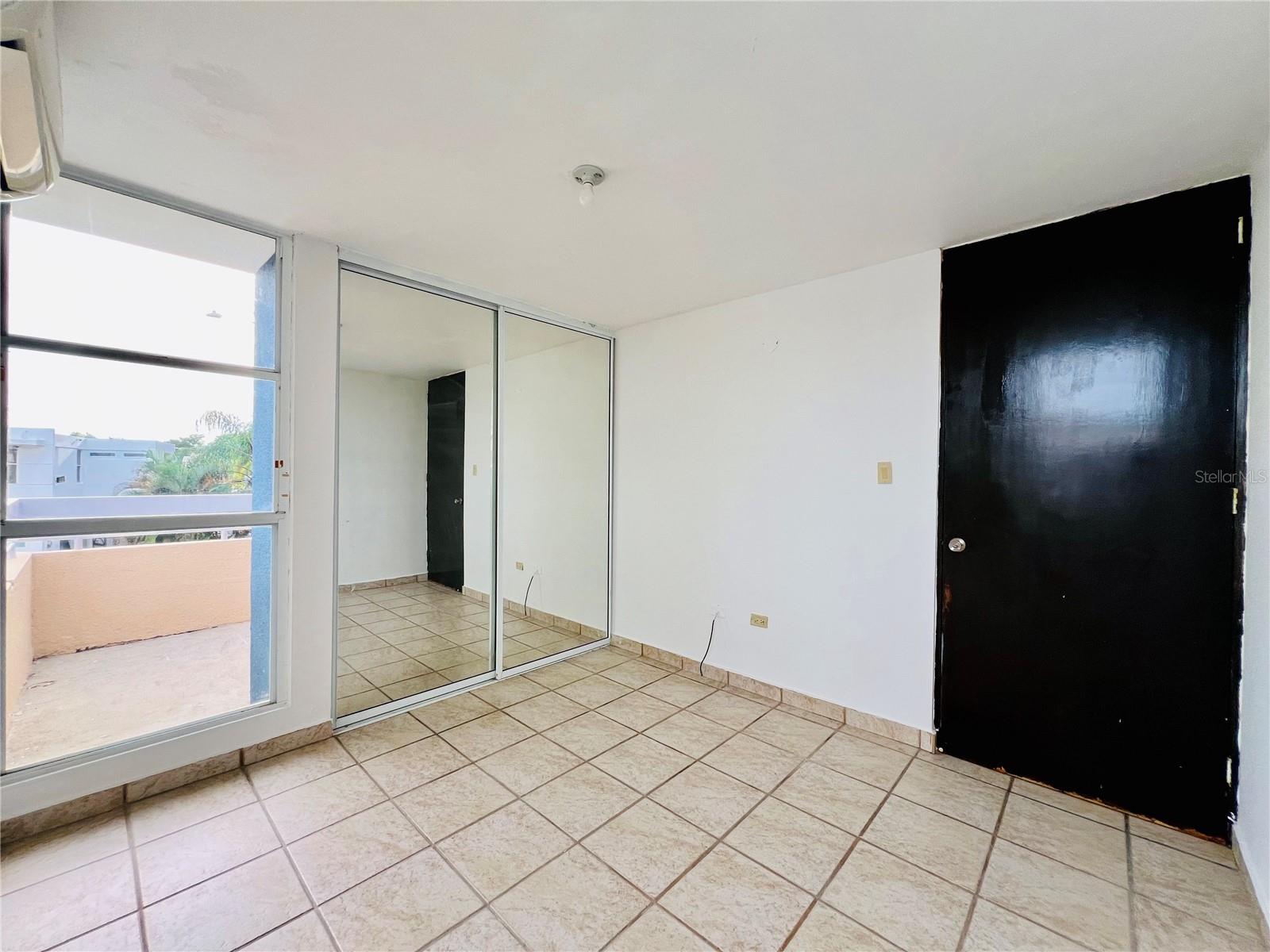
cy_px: 476
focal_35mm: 13
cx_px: 635
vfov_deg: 89.9
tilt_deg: -0.8
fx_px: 477
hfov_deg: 106.2
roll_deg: -0.3
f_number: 1.8
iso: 50
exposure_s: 1/99
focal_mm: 1.57
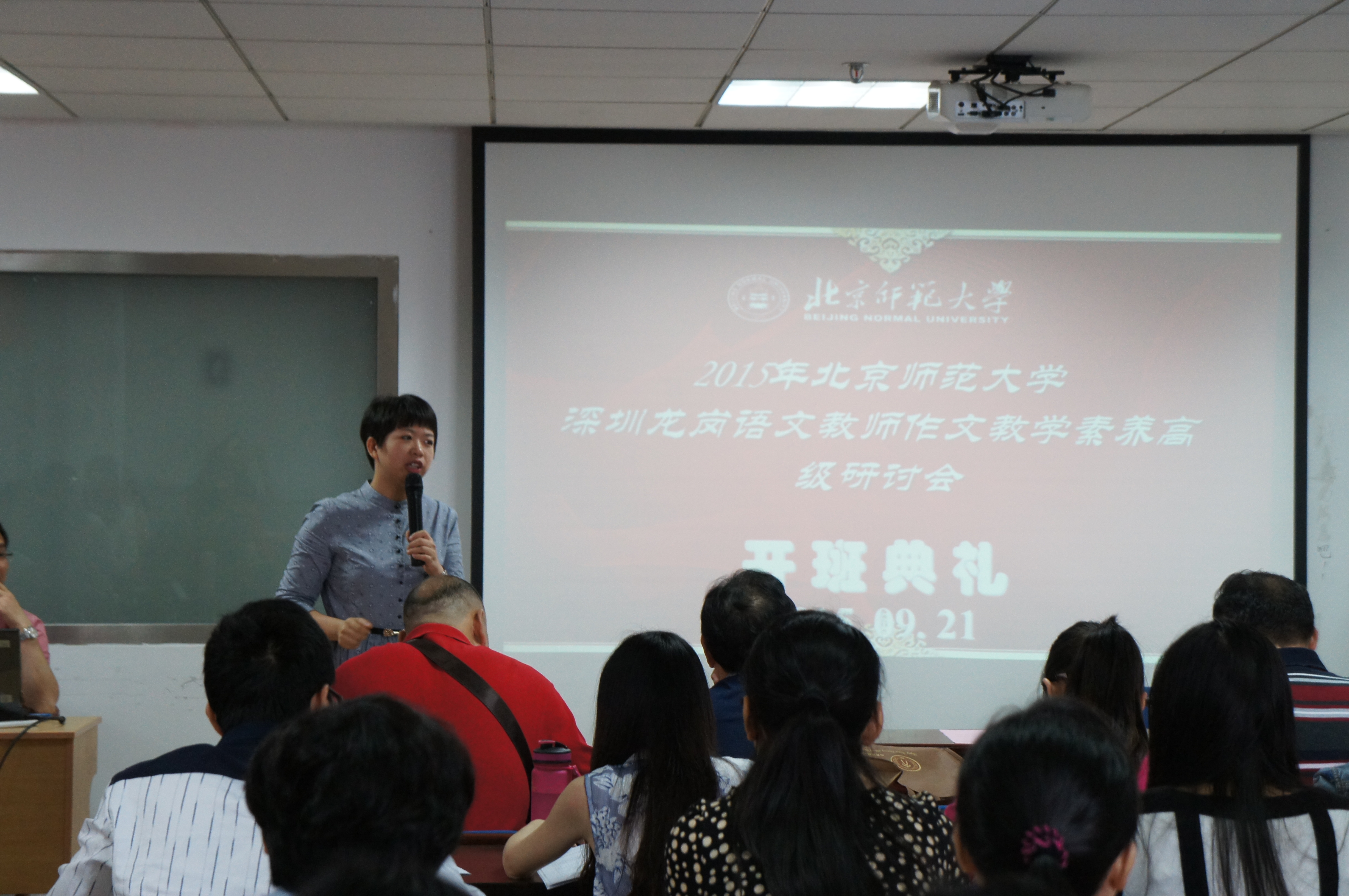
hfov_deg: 24.6
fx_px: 3088
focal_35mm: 82
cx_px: 674
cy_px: 448
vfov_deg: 16.5
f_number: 5.6
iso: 1600
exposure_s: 1/80
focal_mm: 55
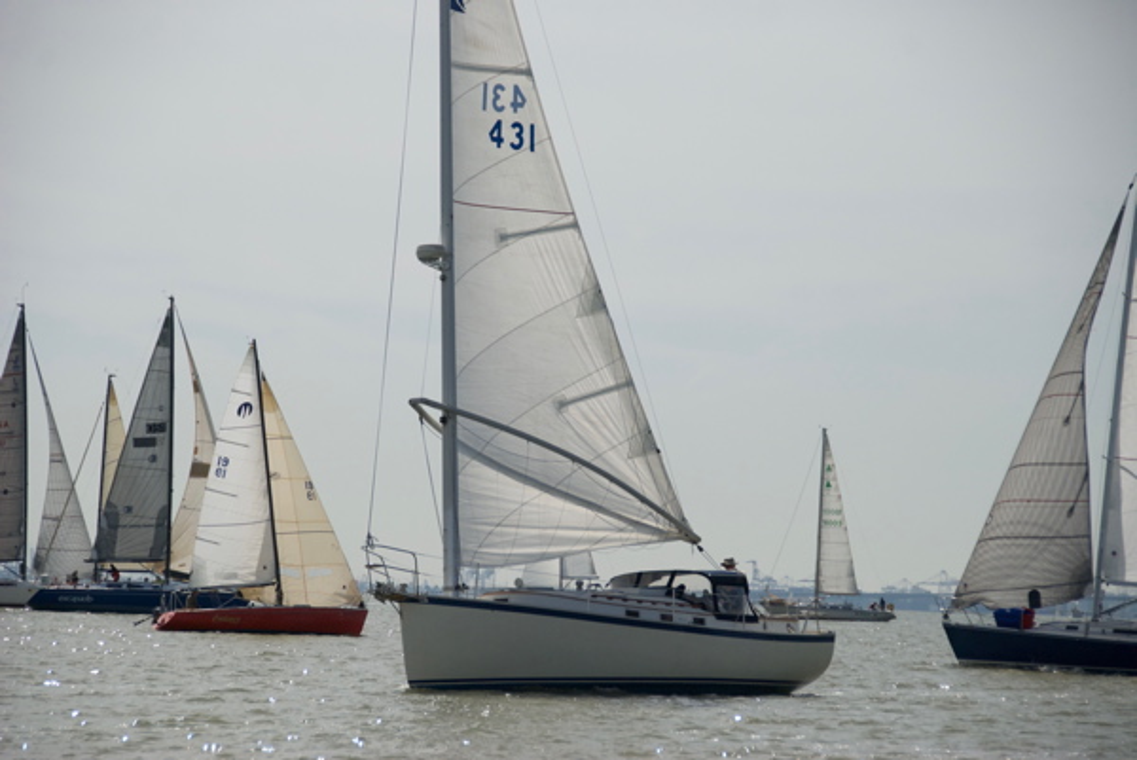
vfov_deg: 8.7
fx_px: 4978
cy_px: 380
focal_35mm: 158
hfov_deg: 13.0
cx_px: 568
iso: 400
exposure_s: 1/4000
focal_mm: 105
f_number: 5.6
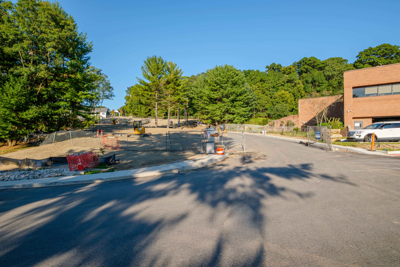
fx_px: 189
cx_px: 200
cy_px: 134
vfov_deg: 70.4
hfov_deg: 93.3
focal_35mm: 17
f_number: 9
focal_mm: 11.5
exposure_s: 1/160
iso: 160
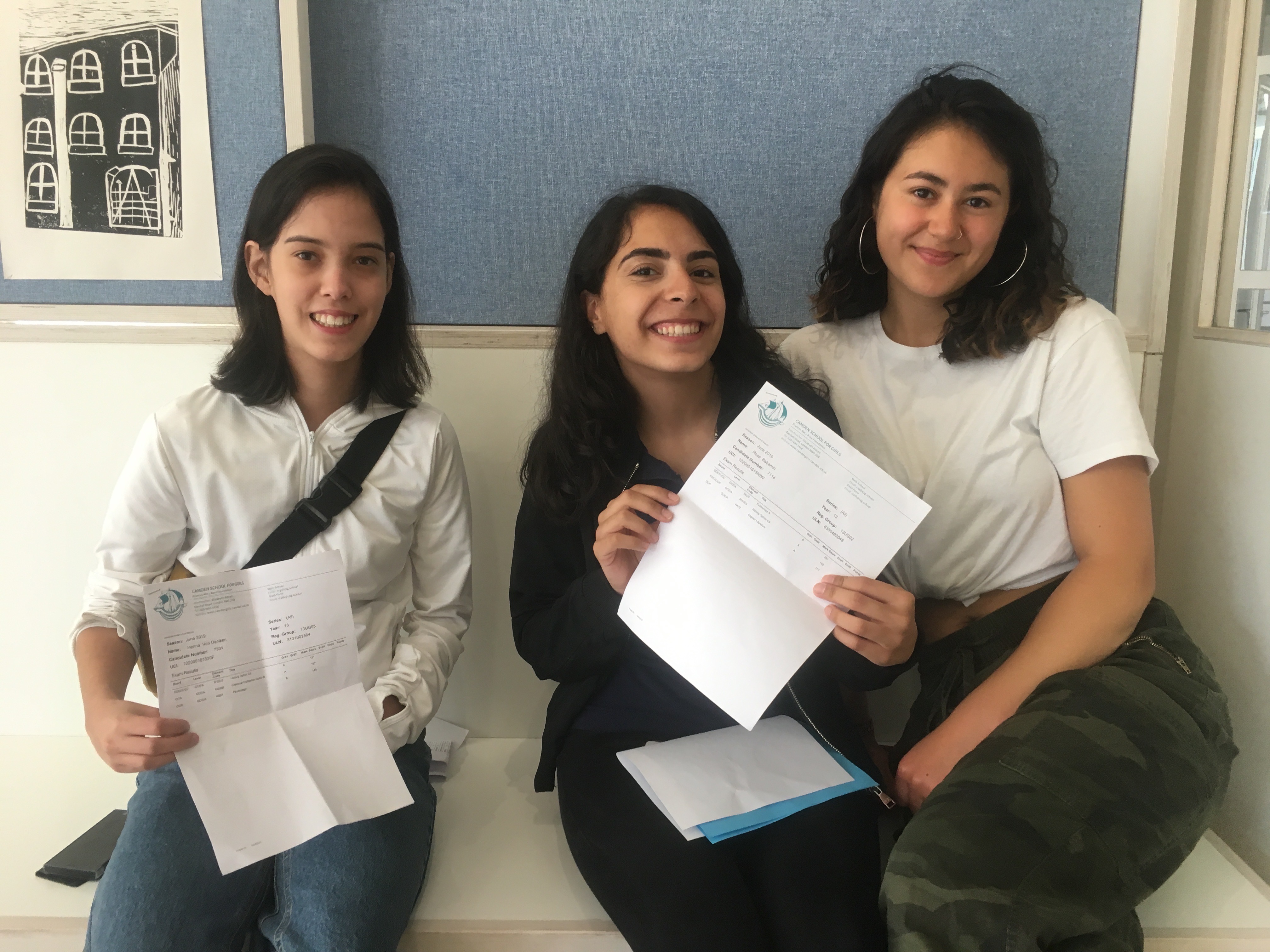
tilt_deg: -11.1
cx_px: 635
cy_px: 476
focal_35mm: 29
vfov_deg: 48.2
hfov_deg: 61.7
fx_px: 1064
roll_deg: +0.3
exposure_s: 1/33
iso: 40
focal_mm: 4.15
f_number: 2.2
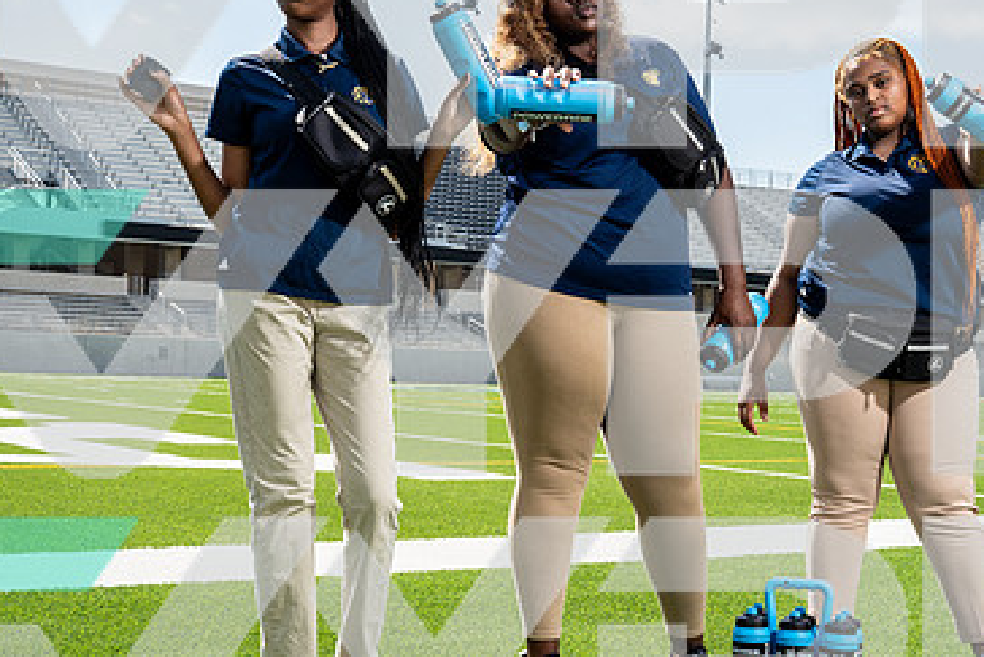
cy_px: 334
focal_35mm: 59
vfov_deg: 23.0
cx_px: 554
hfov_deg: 33.9
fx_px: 1613
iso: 125
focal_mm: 37
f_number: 8
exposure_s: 1/250
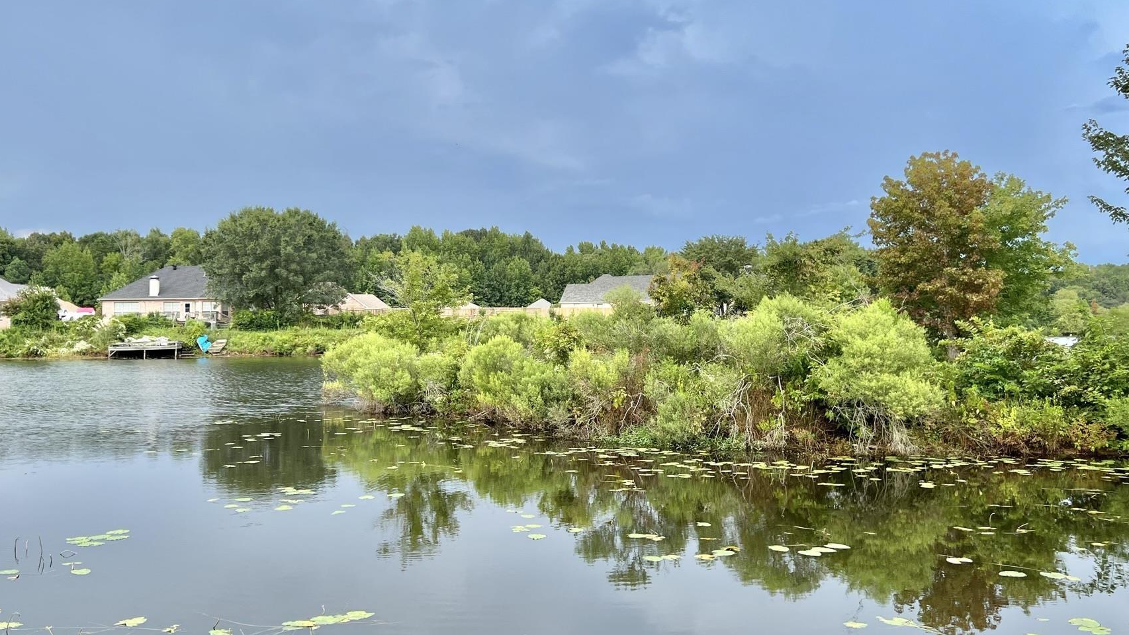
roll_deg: -0.8
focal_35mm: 34
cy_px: 276
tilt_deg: +2.0
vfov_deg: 34.6
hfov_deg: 57.7
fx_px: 1018
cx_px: 473
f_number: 1.5
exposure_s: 1/991
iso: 50
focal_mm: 5.7
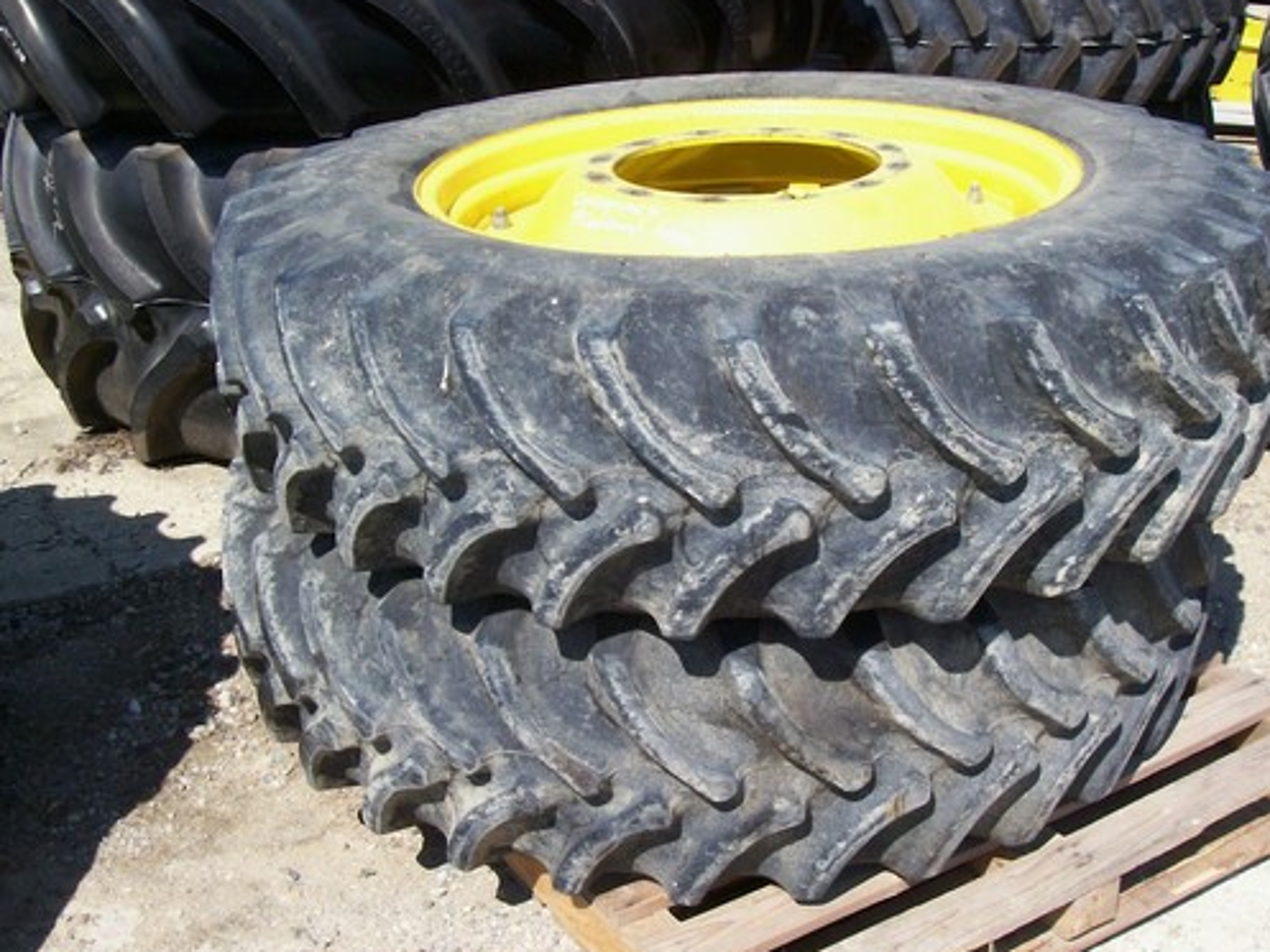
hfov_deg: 41.2
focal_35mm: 46
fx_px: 1688
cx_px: 690
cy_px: 487
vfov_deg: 31.5
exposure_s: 1/308
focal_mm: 7
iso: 80
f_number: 5.6
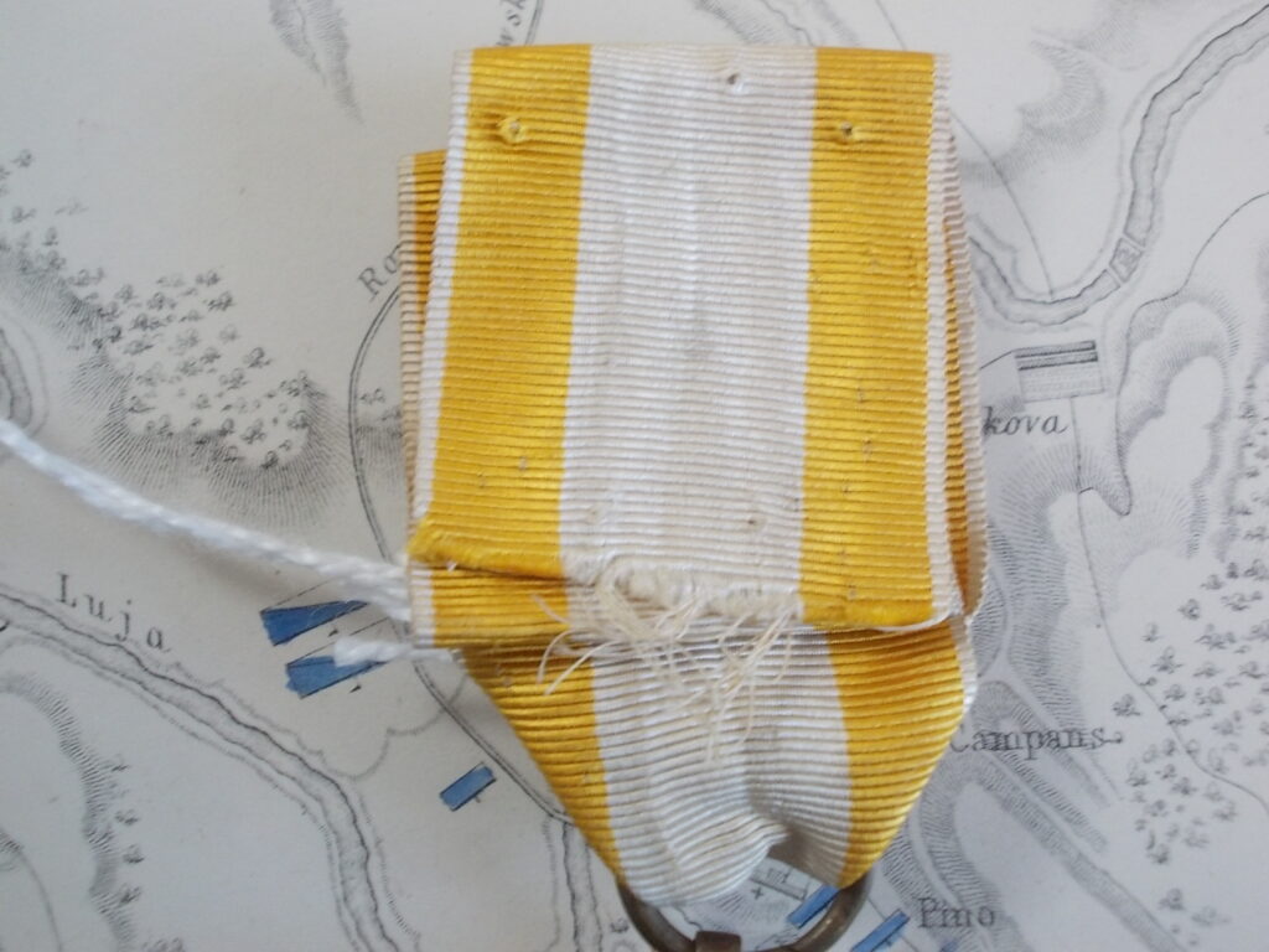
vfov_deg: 33.6
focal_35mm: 43
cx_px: 634
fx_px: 1576
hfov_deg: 43.9
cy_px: 476
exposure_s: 1/30
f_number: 3.3
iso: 125
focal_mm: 6.1
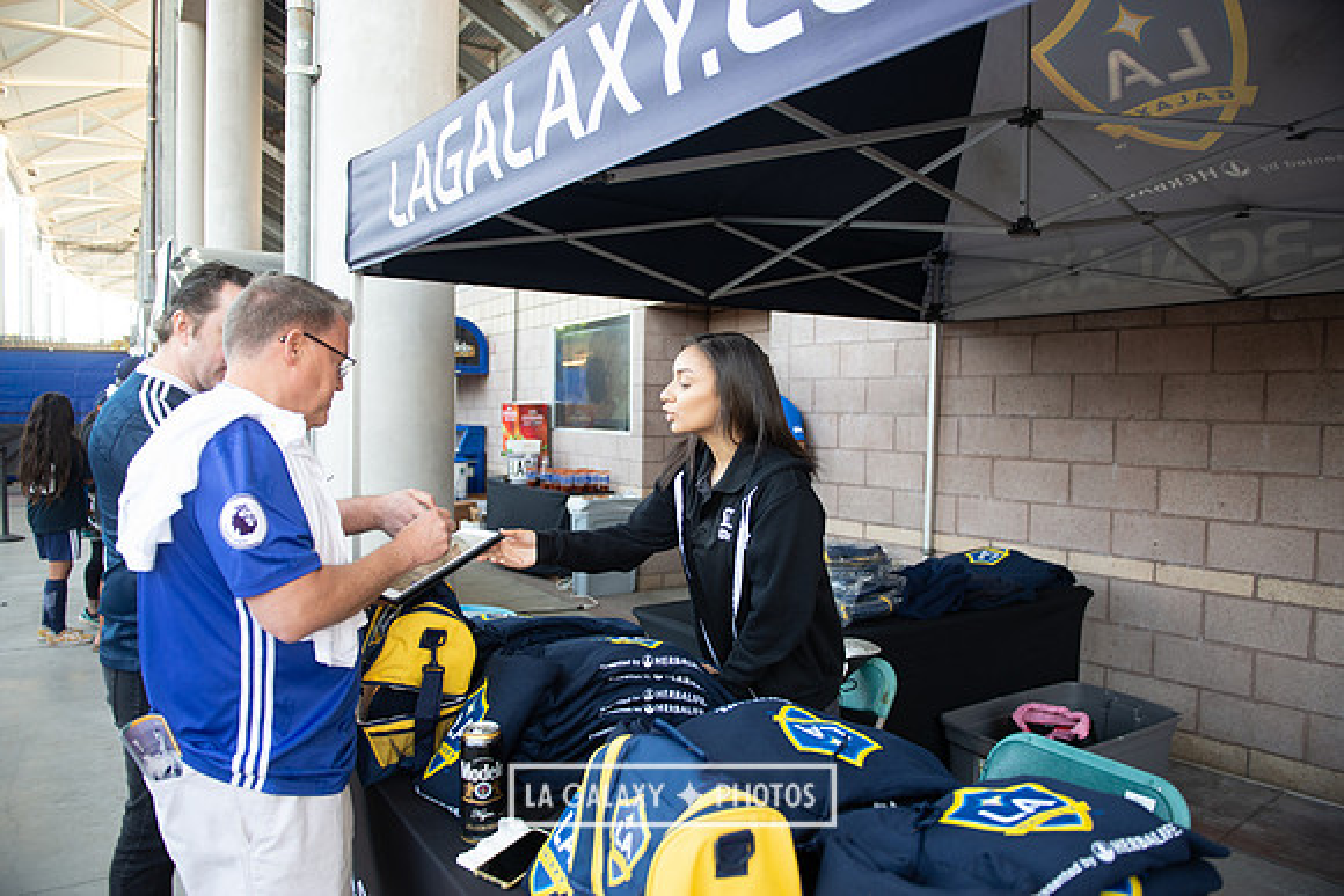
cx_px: 672
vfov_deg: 53.2
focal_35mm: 24
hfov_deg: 73.7
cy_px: 448
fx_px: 896
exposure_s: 1/125
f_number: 2.8
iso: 250
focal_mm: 24
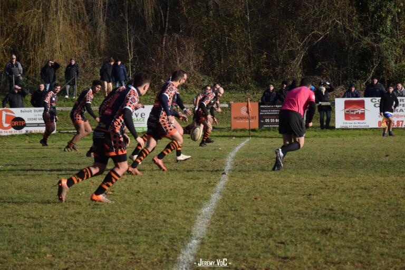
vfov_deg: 8.7
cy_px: 135
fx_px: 1772
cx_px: 202
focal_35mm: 158
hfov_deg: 13.0
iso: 400
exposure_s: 1/1600
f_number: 5.6
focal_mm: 105
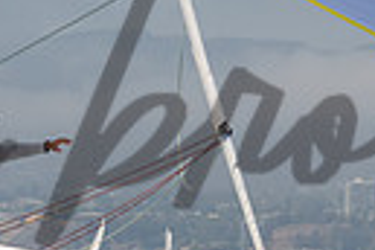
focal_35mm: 484
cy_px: 111
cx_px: 300
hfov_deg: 4.3
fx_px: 5041
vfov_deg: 2.8
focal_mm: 104
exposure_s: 1/640
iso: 640
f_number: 9
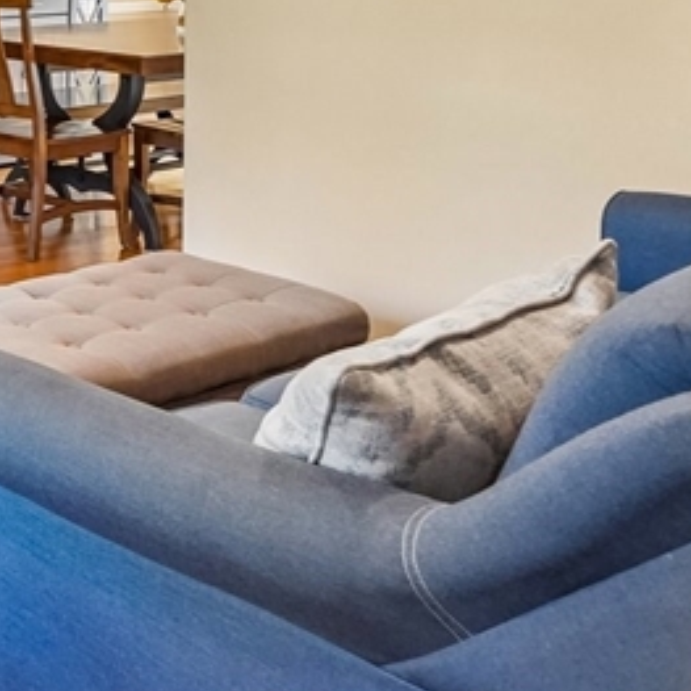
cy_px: -54
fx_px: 1197
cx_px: -447
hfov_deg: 23.1
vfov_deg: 29.3
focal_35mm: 53
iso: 5000
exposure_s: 1/30
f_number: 9
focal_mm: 16
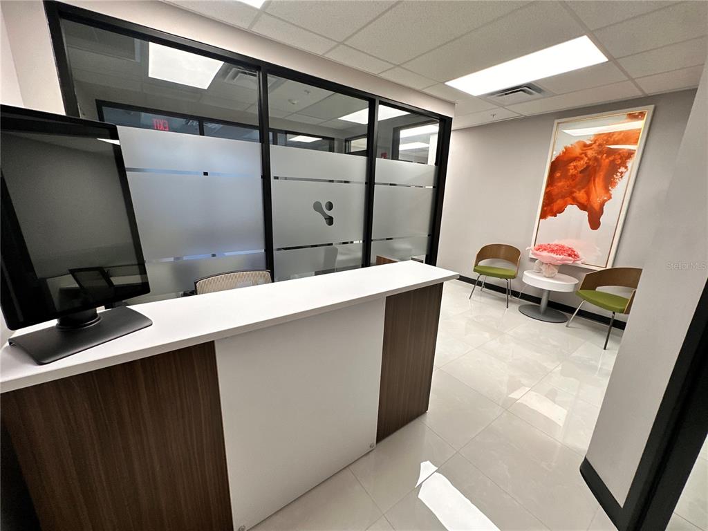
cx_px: 354
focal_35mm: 14
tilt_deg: -14.0
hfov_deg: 102.1
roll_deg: -3.0
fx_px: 286
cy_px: 266
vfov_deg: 85.7
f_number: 2.2
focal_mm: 2.22
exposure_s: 1/120
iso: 125
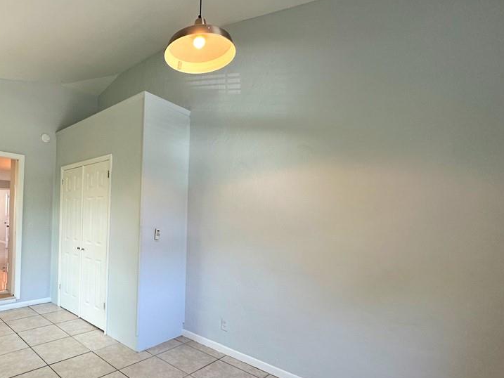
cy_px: 219
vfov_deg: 65.6
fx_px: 291
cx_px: 151
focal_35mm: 20
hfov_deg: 77.9
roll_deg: -2.4
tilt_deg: -0.4
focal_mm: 2.22
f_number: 2.2
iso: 160
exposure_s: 1/120
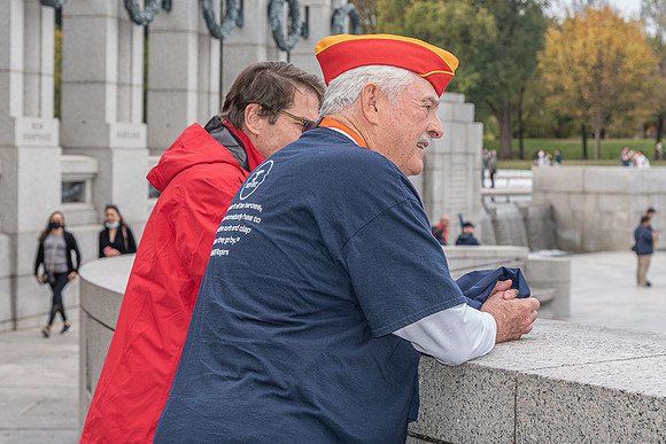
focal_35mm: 81
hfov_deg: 24.9
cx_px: 324
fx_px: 1507
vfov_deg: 16.8
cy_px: 170
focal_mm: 66
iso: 500
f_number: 7.1
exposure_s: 1/250
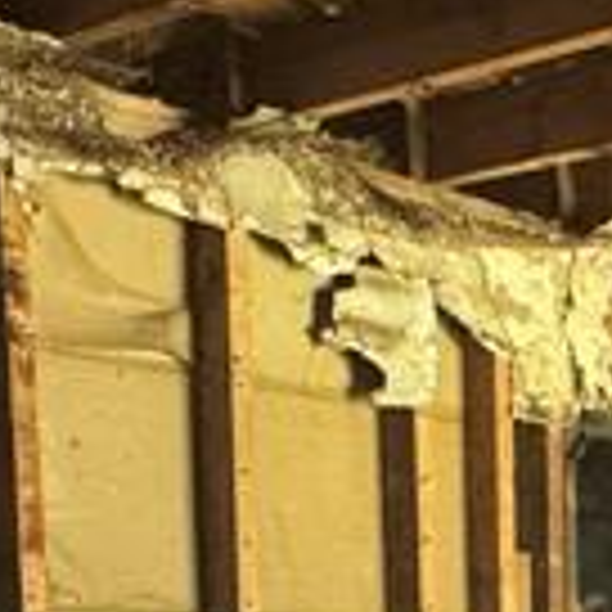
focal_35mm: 93
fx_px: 1860
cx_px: 801
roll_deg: -1.3
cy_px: 891
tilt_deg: -5.6
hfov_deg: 17.5
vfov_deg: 17.1
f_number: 2.2
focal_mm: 2.22
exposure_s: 1/60
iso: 640
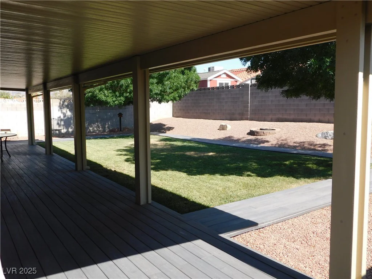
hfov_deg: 60.0
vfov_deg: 46.8
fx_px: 322
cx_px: 186
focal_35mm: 30
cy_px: 140
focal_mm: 5.3
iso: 125
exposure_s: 1/800
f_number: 3.2
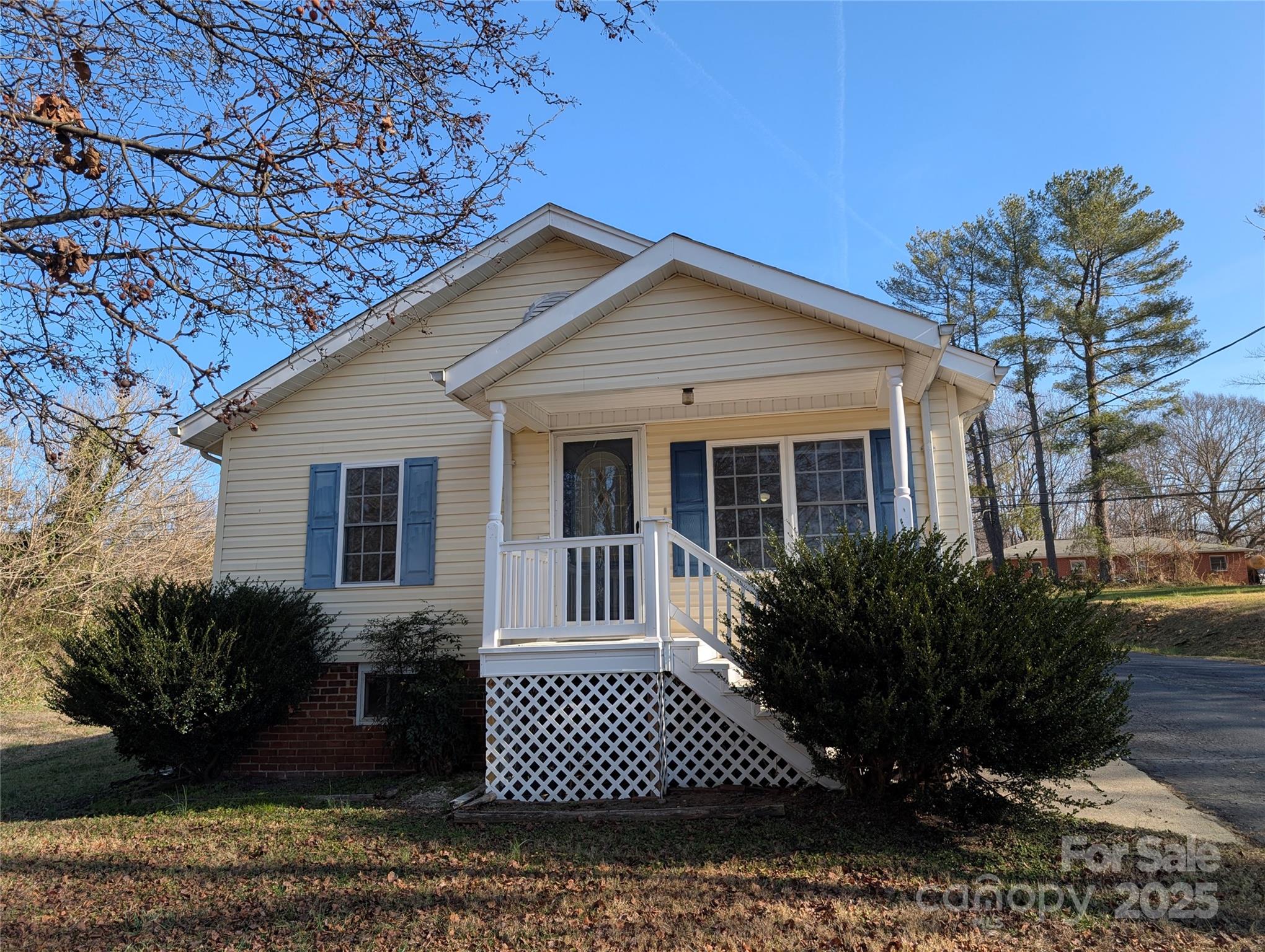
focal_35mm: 24
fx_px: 878
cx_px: 632
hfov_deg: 71.5
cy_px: 476
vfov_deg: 56.9
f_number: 1.68
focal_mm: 6.9
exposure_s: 1/475
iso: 20
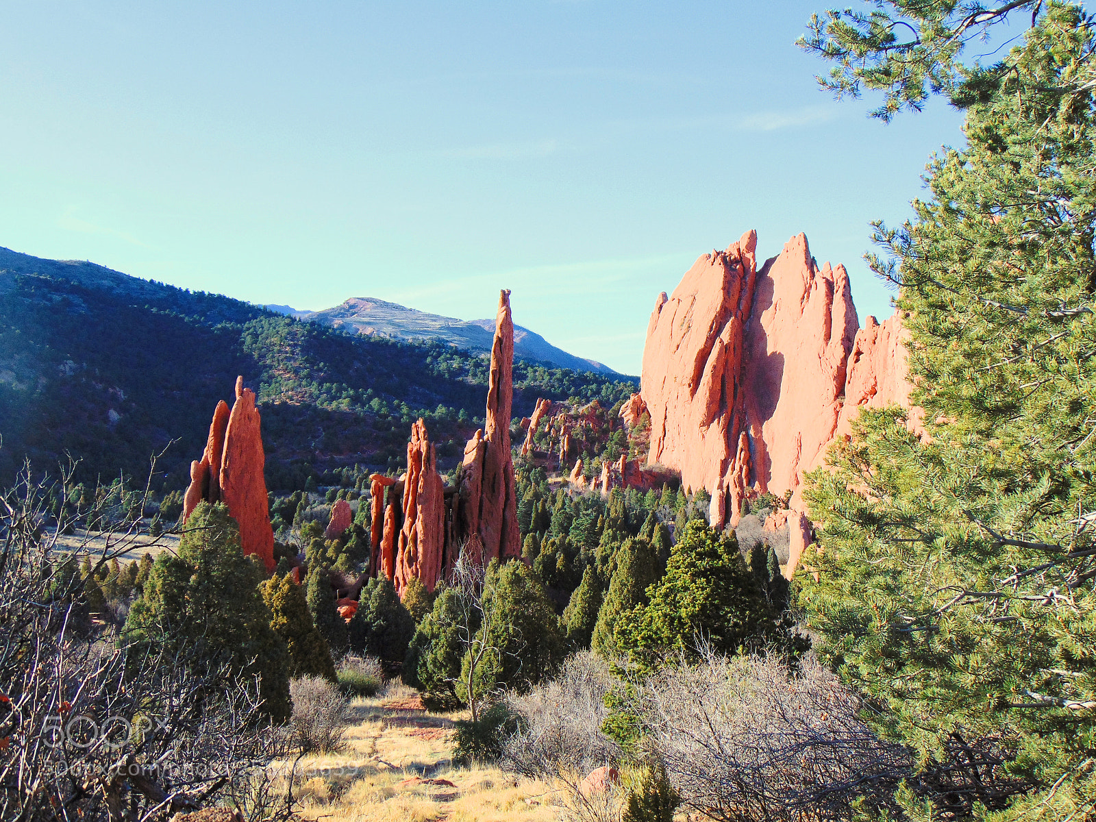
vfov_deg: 34.3
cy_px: 411
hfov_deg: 44.8
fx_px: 1330
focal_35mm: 42
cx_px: 548
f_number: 3.3
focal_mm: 7.6
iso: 80
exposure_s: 1/500
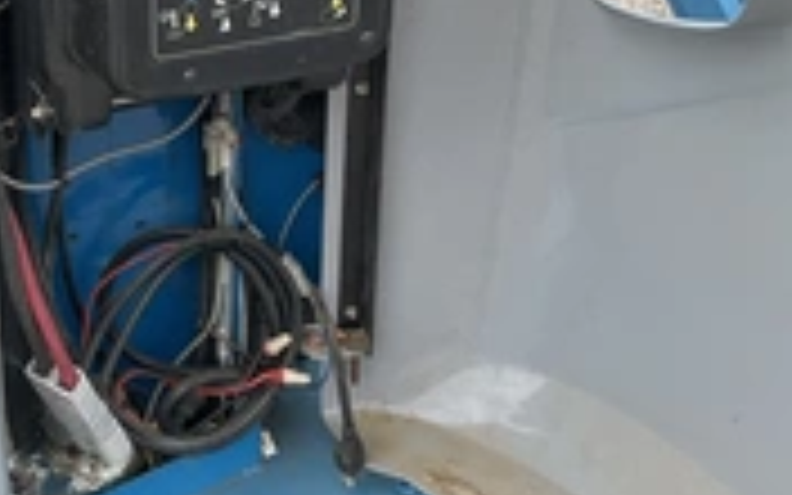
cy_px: 54
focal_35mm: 70
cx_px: 9
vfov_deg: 18.3
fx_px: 1511
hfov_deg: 27.7
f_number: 1.8
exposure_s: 1/457
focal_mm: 3
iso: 25
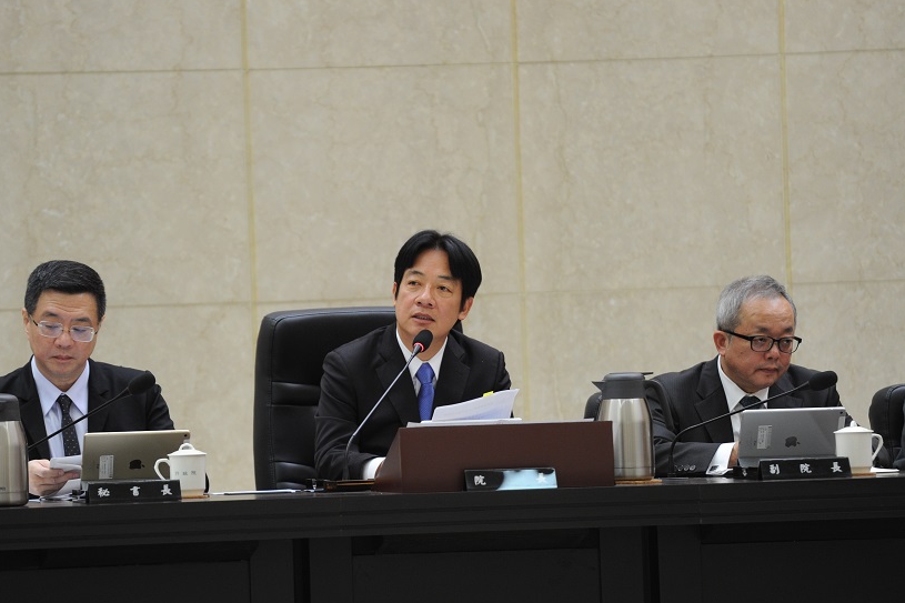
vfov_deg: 5.3
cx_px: 398
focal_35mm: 258
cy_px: 342
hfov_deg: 8.0
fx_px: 6484
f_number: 3.2
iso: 1600
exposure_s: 1/160
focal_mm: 200
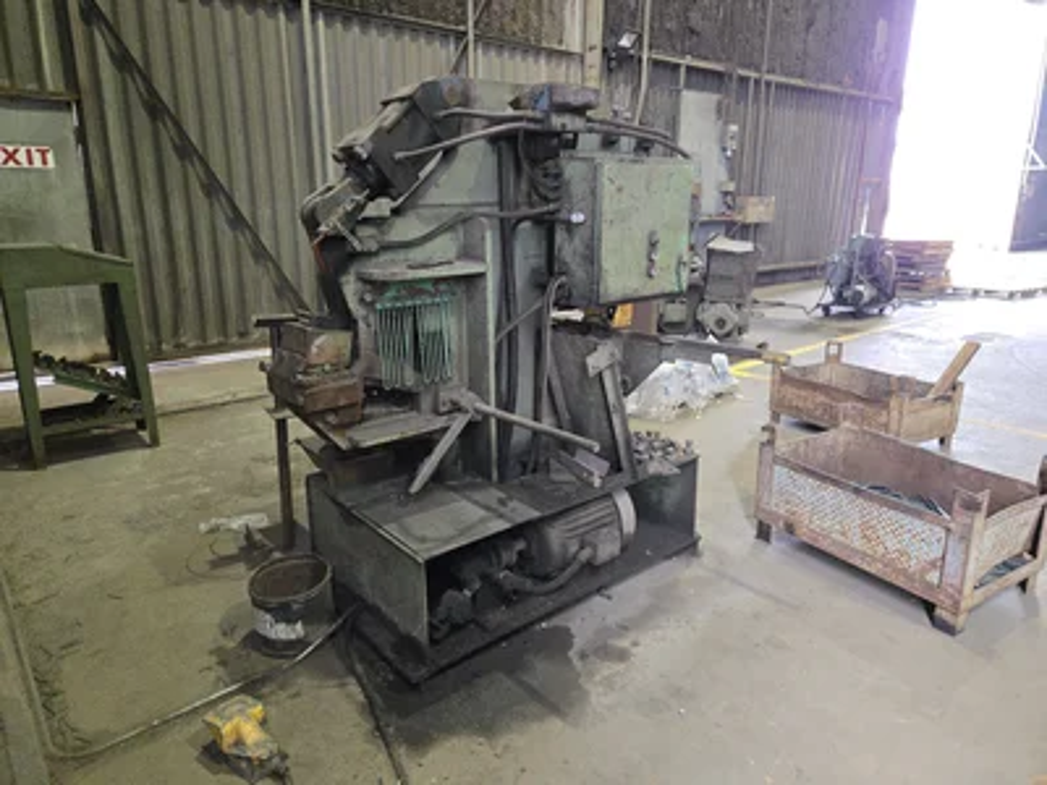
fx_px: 696
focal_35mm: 23
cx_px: 524
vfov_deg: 58.9
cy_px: 392
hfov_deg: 73.9
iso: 500
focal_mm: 5.4
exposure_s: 1/120
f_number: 1.8
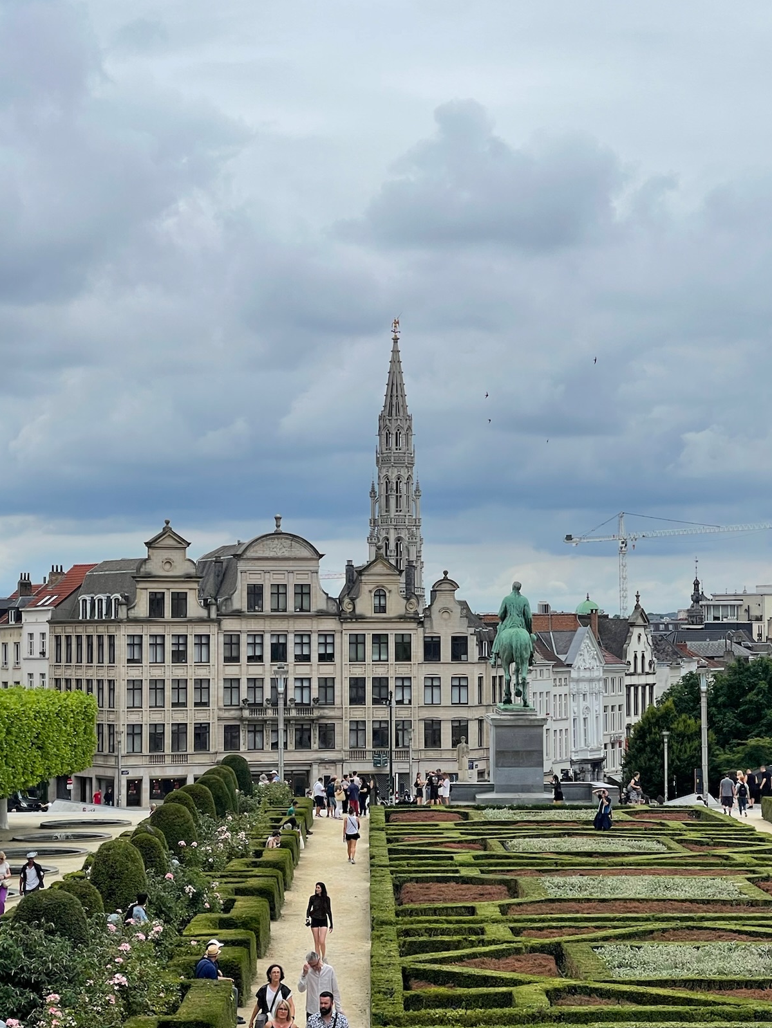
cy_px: 542
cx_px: 410
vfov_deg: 23.8
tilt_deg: +2.5
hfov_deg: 18.0
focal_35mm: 82
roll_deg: -0.2
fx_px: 2438
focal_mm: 7.5
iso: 20
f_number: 2.2
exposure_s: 1/1309
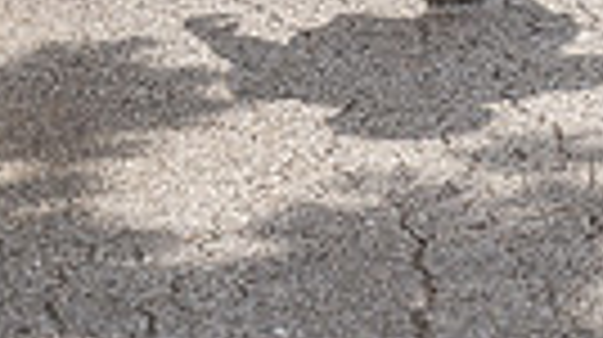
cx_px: 536
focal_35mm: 194
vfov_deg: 5.9
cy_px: -590
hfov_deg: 11.1
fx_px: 3098
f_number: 5.6
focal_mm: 55
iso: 250
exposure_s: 1/1600
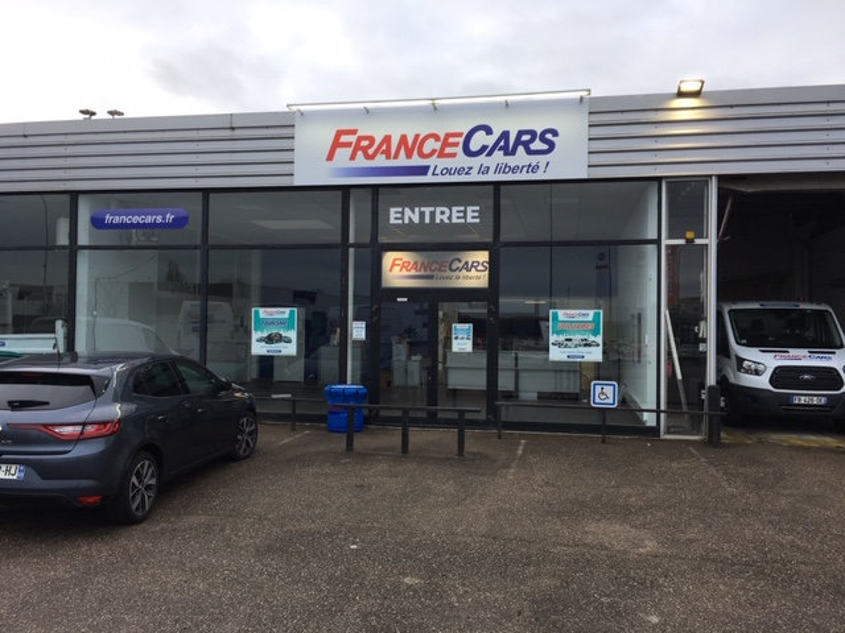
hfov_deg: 61.7
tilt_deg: +0.8
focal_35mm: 29
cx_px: 422
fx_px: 708
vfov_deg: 48.2
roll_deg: -1.1
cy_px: 316
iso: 25
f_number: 2.2
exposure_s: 1/116
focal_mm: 4.15
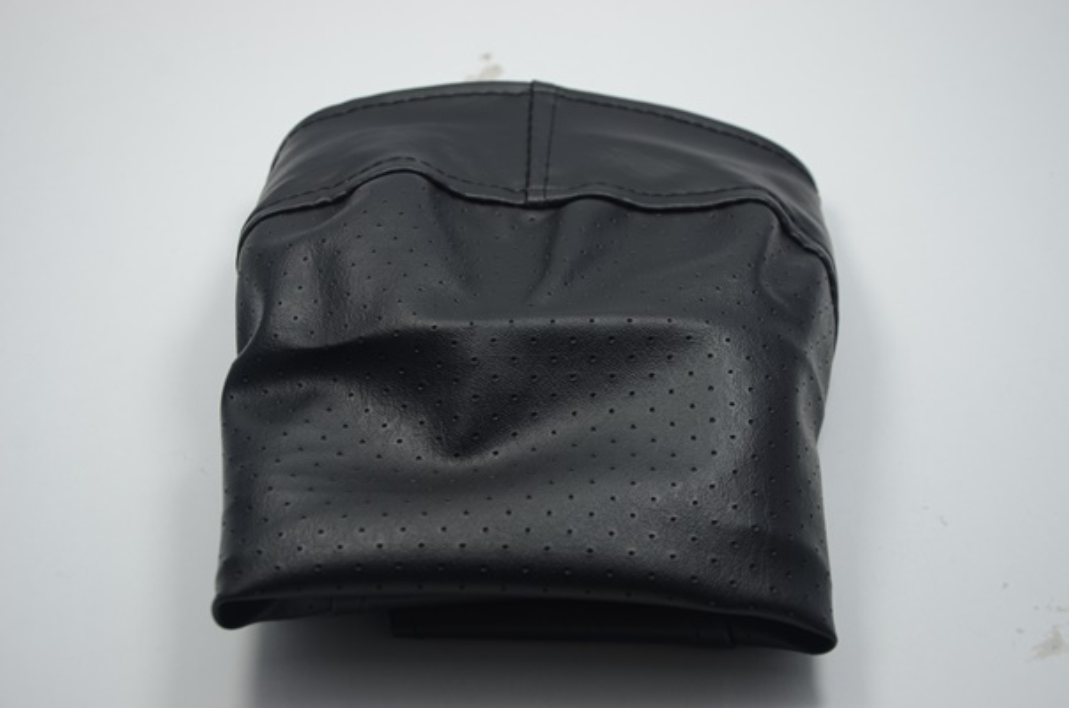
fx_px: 2222
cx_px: 534
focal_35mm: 75
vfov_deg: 18.1
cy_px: 354
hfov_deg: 27.0
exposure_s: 1/50
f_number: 7.1
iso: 125
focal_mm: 50
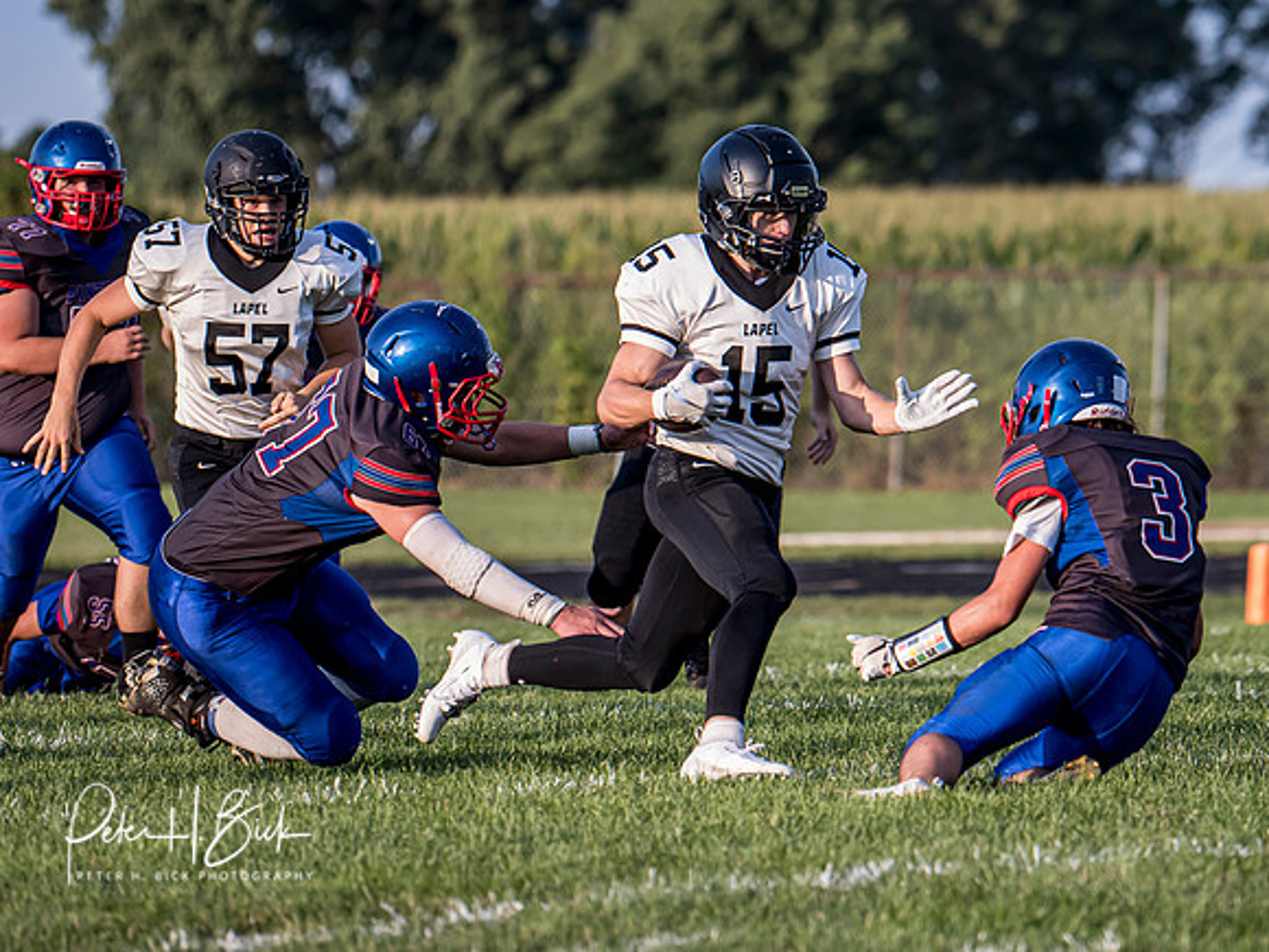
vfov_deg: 3.4
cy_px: 436
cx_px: 688
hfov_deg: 4.6
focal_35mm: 435
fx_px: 15933
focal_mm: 200
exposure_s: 1/1600
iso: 500
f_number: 4
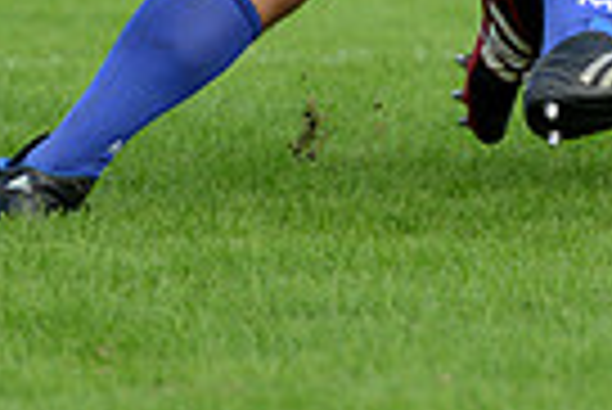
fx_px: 19622
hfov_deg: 1.8
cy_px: -412
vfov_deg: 1.2
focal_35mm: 1153
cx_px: 634
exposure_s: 1/500
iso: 500
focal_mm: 270
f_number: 4
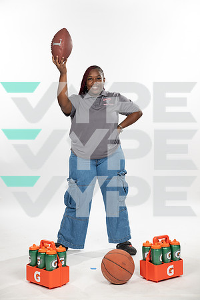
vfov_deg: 34.5
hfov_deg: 23.4
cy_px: 150
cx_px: 100
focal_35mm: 58
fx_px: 483
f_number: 5.6
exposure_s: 1/250
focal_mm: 58
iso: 200
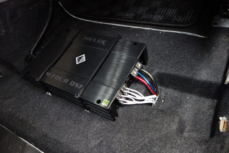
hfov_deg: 65.5
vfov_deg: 46.4
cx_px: 114
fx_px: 178
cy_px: 76
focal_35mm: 28
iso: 500
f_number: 1.8
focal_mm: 10.4
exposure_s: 1/30
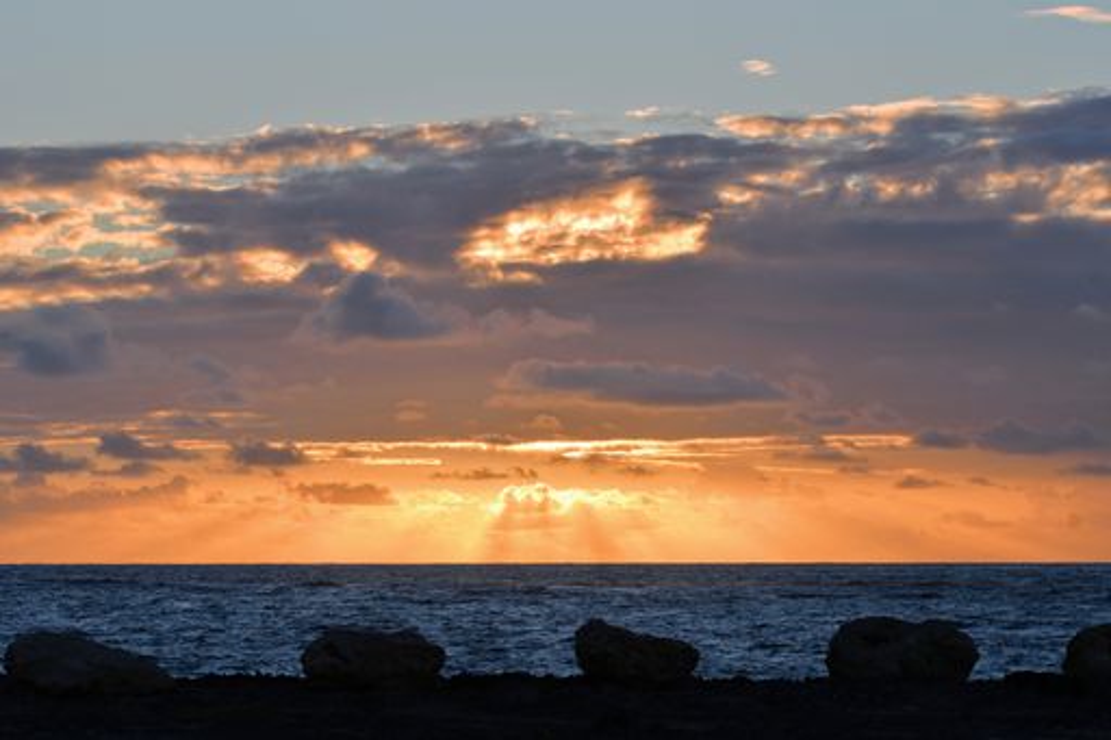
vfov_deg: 10.2
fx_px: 4165
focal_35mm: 135
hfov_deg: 15.2
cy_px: 370
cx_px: 556
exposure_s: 1/200
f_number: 8
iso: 100
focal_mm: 90
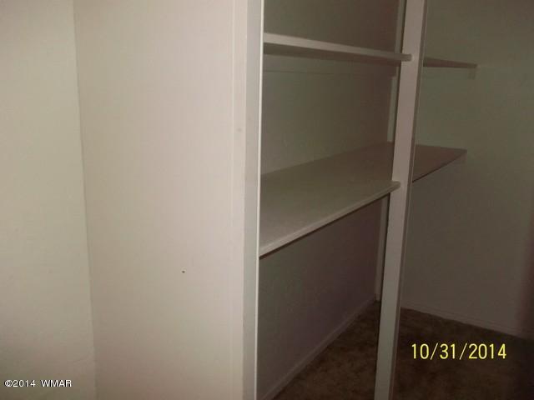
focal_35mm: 32
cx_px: 267
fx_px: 494
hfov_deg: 56.8
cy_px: 200
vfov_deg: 44.2
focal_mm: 5.7
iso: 320
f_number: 2.9
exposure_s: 1/30
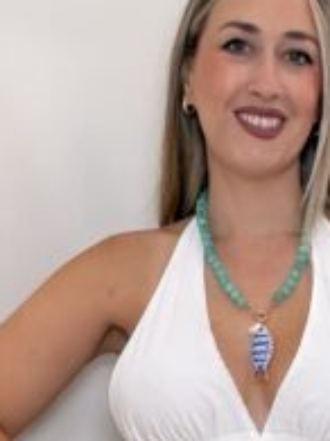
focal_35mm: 123
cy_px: 681
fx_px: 1565
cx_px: 312
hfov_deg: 11.9
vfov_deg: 14.8
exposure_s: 1/60
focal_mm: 2.71
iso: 100
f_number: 1.9
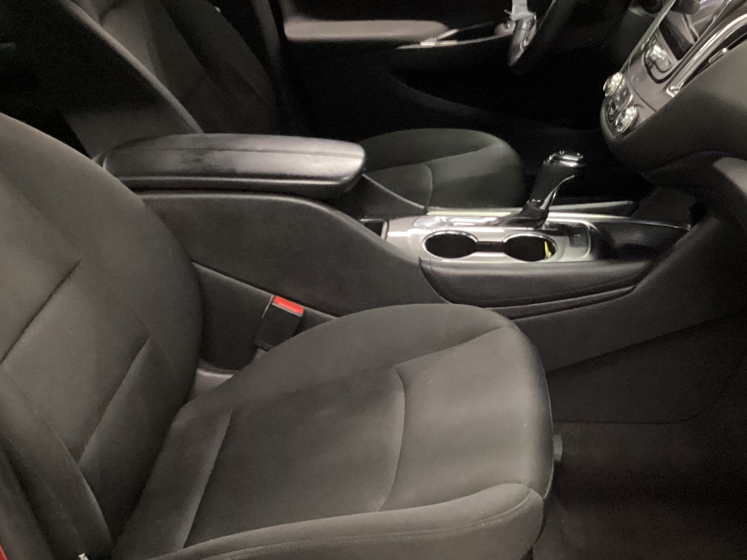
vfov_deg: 28.6
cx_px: 467
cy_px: 267
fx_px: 1101
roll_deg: +0.7
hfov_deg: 37.3
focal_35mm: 51
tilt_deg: -26.8
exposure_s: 1/25
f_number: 2.4
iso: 500
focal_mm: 3.3
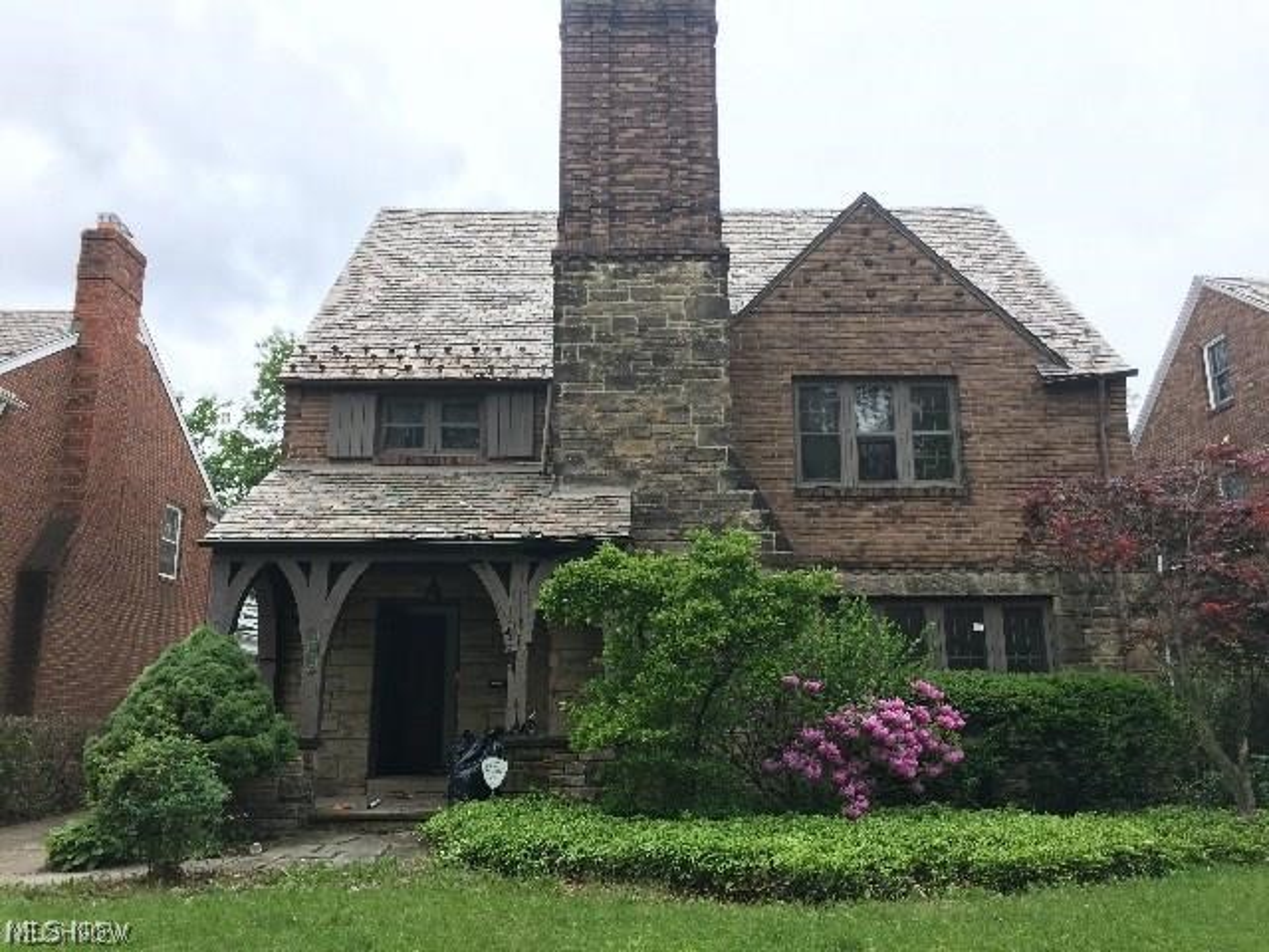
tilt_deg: +12.3
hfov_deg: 61.7
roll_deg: -0.5
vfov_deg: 48.2
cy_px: 476
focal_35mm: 29
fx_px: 1063
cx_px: 634
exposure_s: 1/326
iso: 25
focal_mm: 4.15
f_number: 2.2
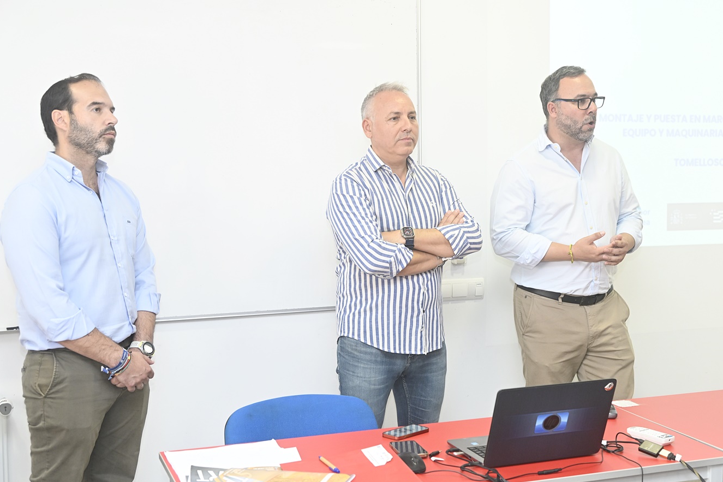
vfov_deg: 26.5
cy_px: 270
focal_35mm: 51
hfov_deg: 38.8
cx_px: 405
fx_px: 1024
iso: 1600
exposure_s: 1/80
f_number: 5.3
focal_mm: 44
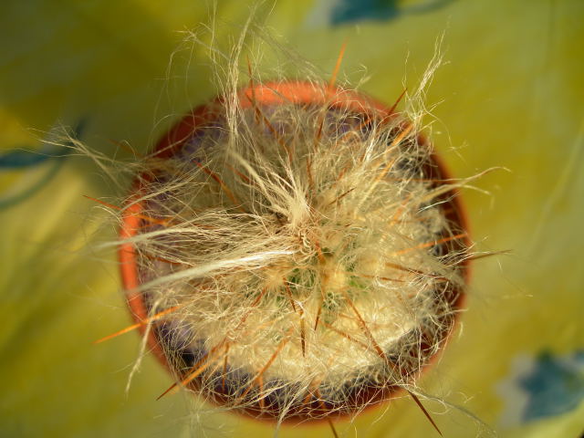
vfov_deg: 37.7
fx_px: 641
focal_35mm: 38
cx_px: 292
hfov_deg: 49.0
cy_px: 219
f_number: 2.8
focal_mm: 7.8
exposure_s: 1/326
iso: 50
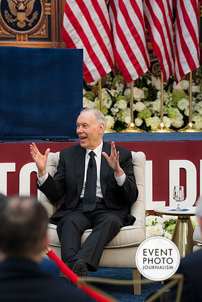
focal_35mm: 144
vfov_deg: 14.3
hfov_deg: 9.5
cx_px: 101
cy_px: 151
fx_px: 1212
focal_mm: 96
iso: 280
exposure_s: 1/320
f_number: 2.8
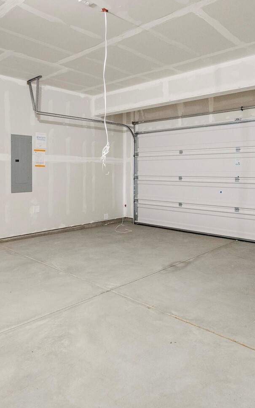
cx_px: 141
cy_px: 176
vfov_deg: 72.2
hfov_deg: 49.2
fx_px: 278
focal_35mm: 25
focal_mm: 14
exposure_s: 1/60
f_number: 7.1
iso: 1000
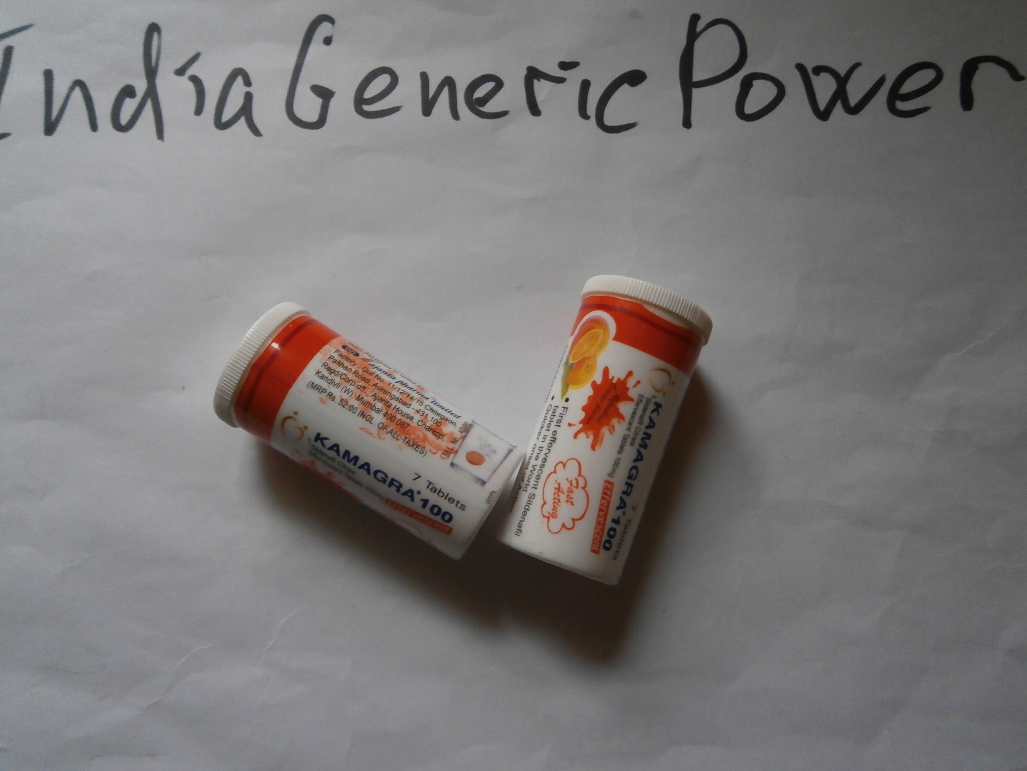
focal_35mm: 26
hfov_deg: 67.3
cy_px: 386
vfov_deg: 53.1
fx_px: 771
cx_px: 514
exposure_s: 1/25
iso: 200
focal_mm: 4.7
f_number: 2.8
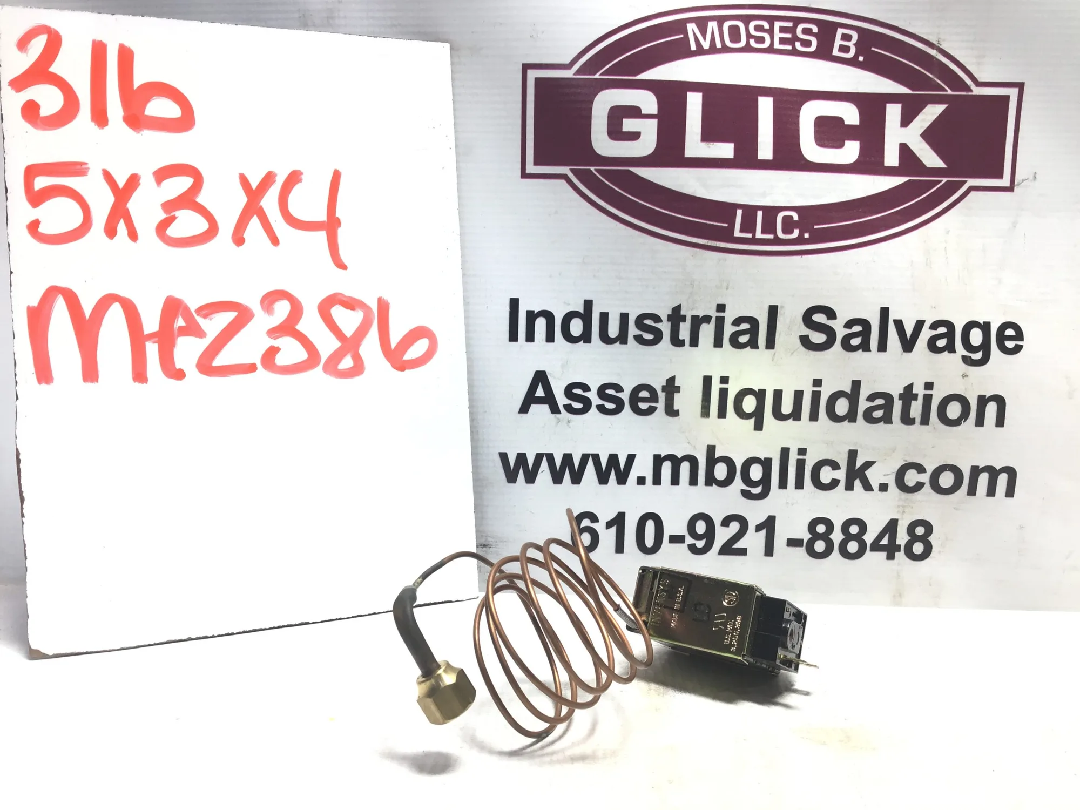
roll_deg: -2.2
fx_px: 967
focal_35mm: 31
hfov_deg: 58.4
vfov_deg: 45.4
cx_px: 540
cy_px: 405
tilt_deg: -7.5
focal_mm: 3.3
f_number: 2.4
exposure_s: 1/60
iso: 25
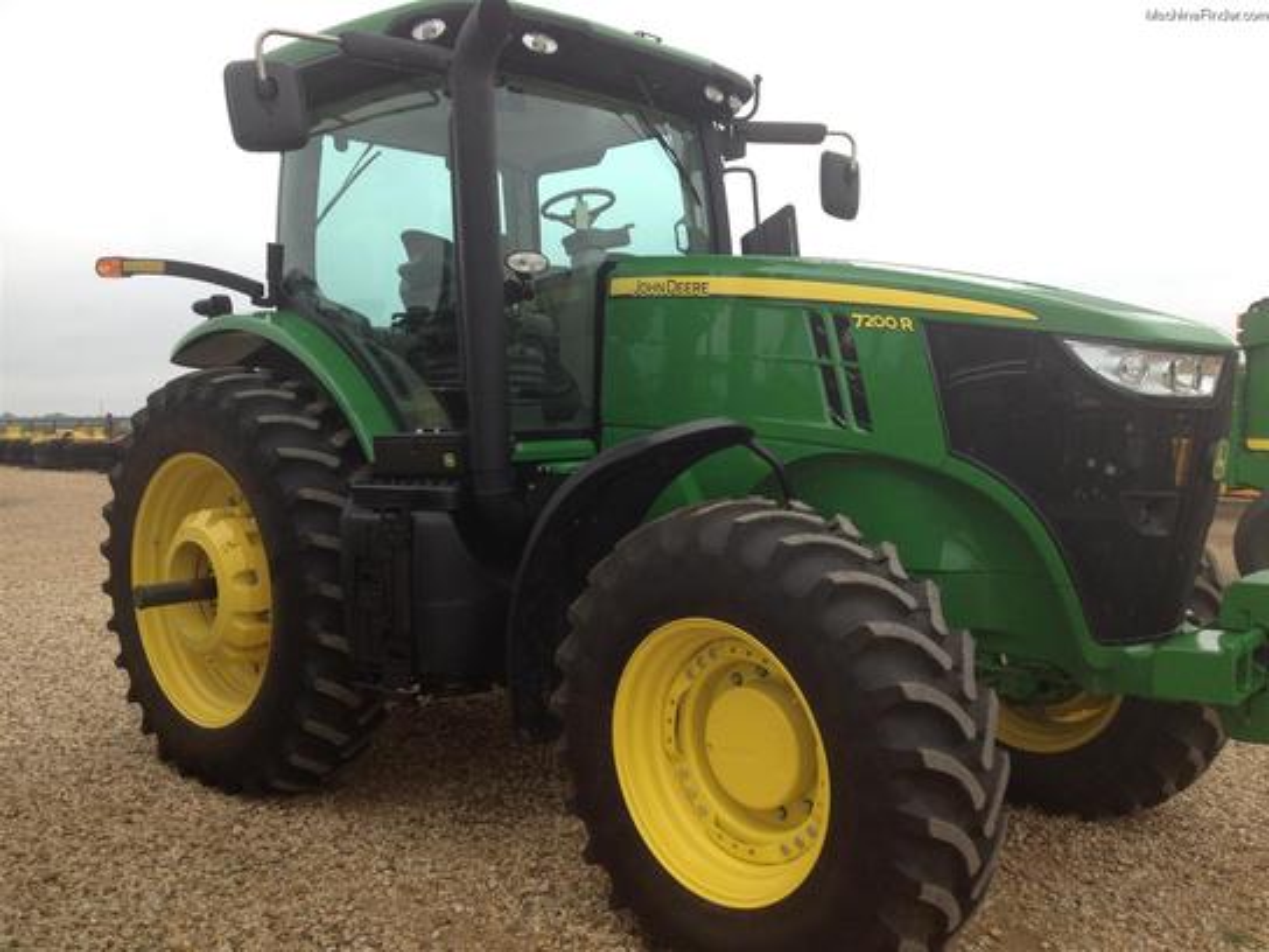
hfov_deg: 52.6
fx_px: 1283
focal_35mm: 35
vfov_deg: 40.7
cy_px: 476
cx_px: 634
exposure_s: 1/161
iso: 64
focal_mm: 4.28
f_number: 2.4
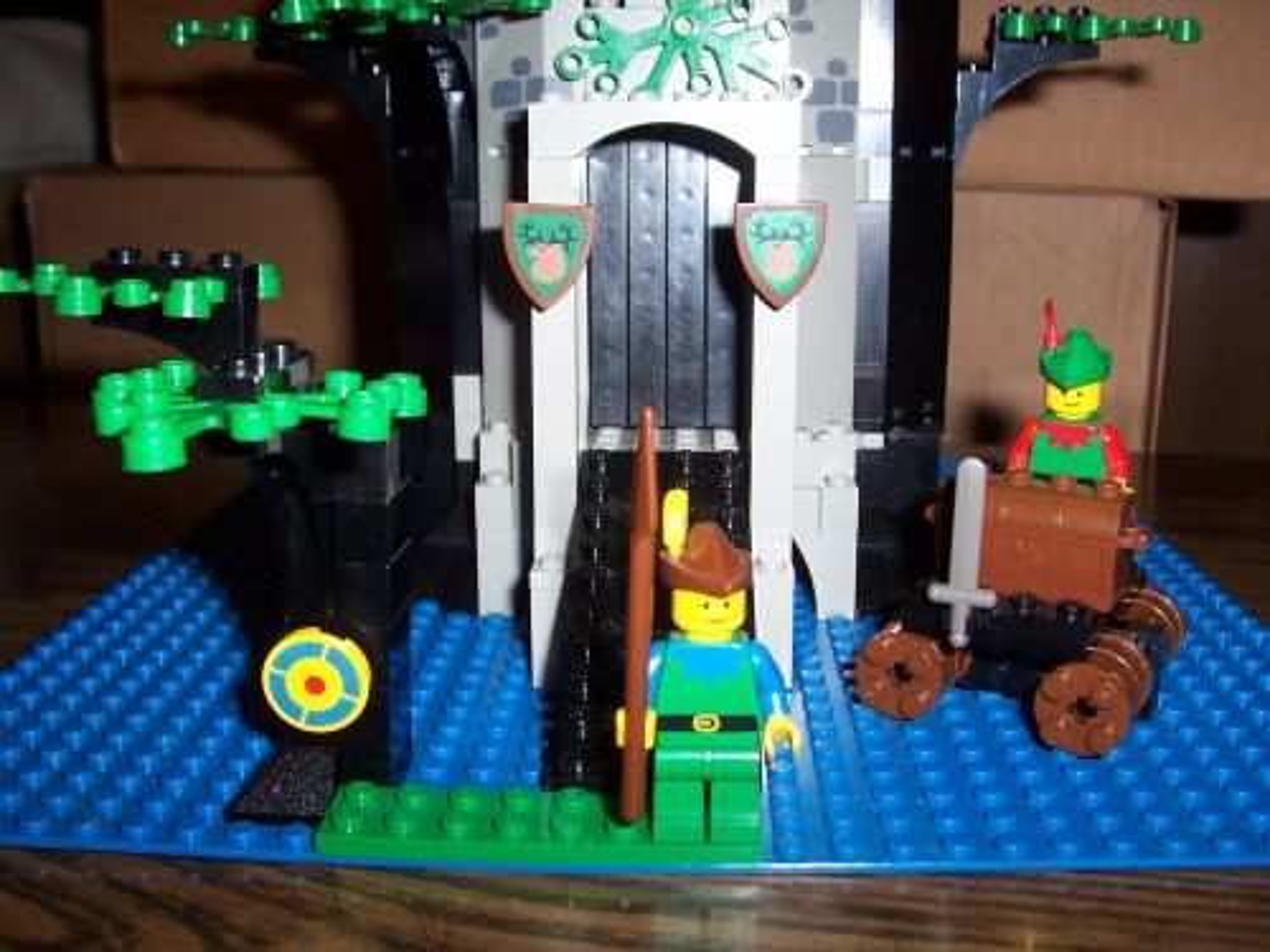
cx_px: 635
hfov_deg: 50.1
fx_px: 1357
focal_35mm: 37
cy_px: 476
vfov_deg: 38.7
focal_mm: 5.6
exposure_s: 1/60
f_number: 2.8
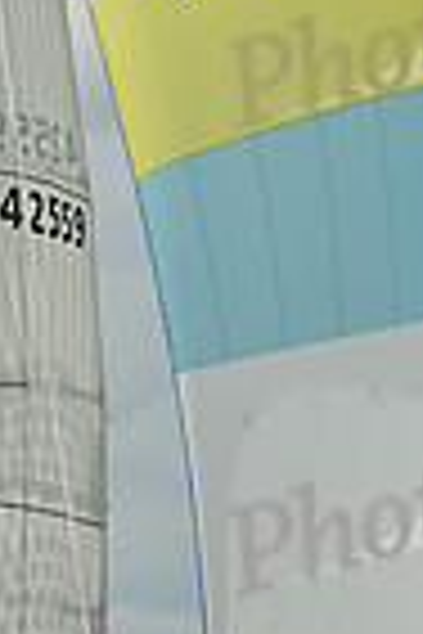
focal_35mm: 320
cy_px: 310
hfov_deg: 4.3
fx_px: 5640
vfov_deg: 6.4
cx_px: -2
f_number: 10
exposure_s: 1/1600
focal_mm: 78
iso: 320
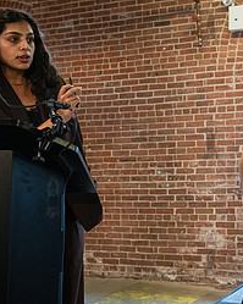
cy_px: 135
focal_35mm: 56
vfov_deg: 33.6
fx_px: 504
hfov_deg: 25.9
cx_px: 234
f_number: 4.5
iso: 4000
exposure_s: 1/320
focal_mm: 24
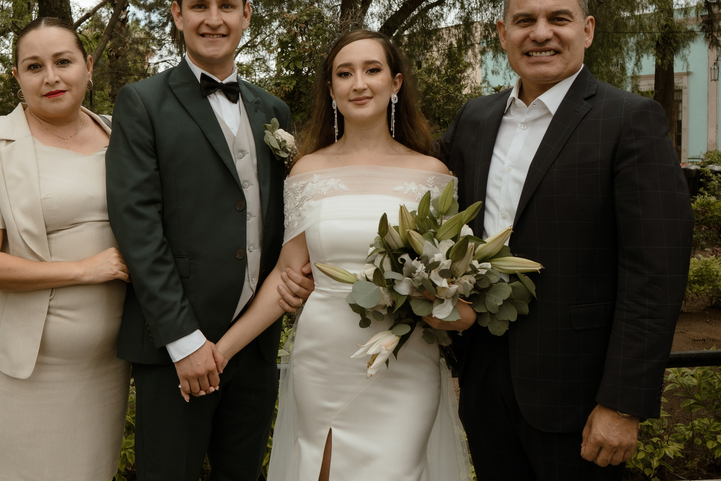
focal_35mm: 37
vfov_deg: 35.7
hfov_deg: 51.5
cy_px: 176
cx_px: 281
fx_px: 741
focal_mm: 16
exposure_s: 1/250
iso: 100
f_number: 4.5
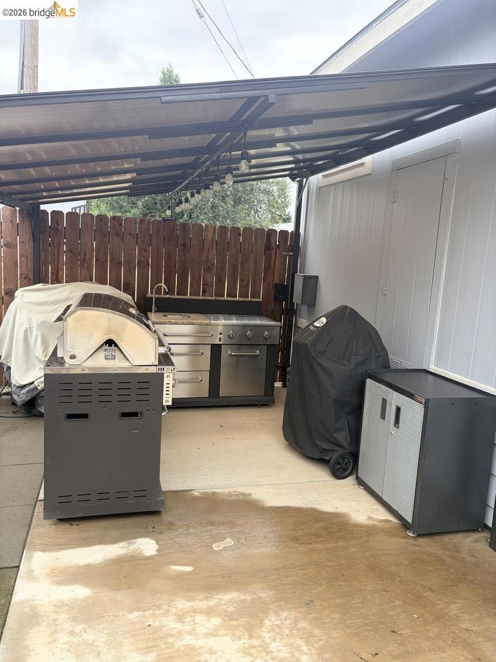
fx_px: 497
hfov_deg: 53.1
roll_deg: -3.8
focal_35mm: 26
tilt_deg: -9.4
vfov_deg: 67.3
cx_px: 248
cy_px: 331
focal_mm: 5.96
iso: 64
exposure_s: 1/515
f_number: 1.6
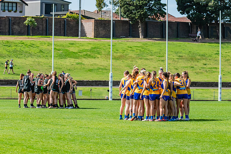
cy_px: 77
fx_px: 1272
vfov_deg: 6.9
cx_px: 107
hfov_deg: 10.4
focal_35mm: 198
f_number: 8
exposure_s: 1/1600
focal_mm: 170
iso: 800
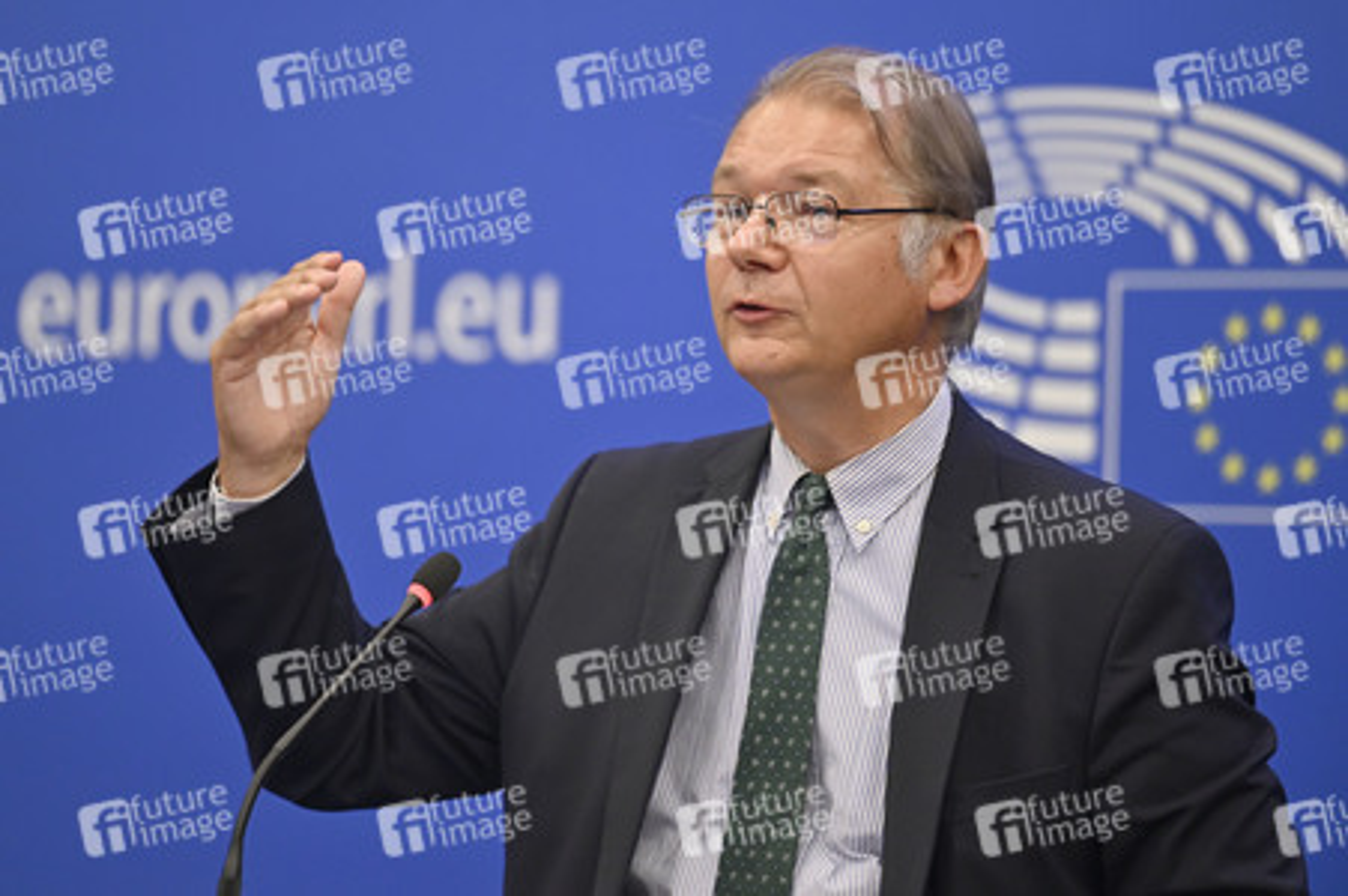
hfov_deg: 10.3
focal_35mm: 200
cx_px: 674
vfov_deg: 6.9
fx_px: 7483
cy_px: 448
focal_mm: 200
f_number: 2.8
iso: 1600
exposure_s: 1/320
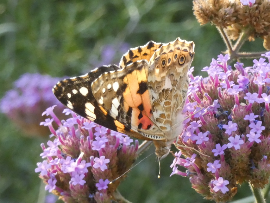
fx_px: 2270
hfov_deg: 6.8
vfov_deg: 5.1
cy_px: 102
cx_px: 135
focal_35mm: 291
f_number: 5.5
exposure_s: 1/80
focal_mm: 52.2
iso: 640
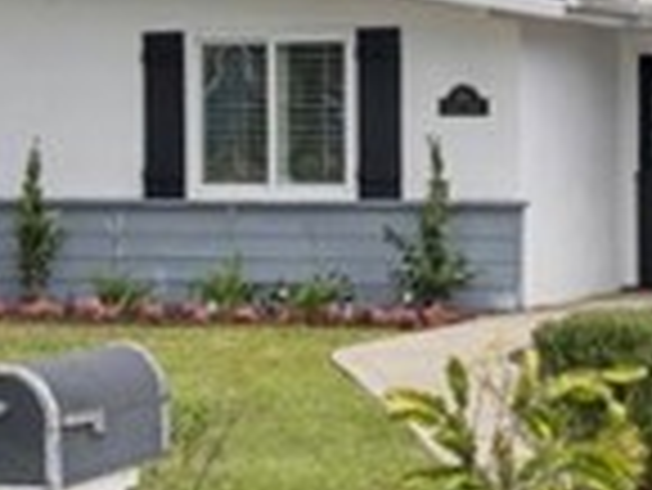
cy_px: 83
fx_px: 2564
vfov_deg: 10.9
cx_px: 710
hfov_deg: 14.2
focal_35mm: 136
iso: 125
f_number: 9
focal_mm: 20
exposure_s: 1/200
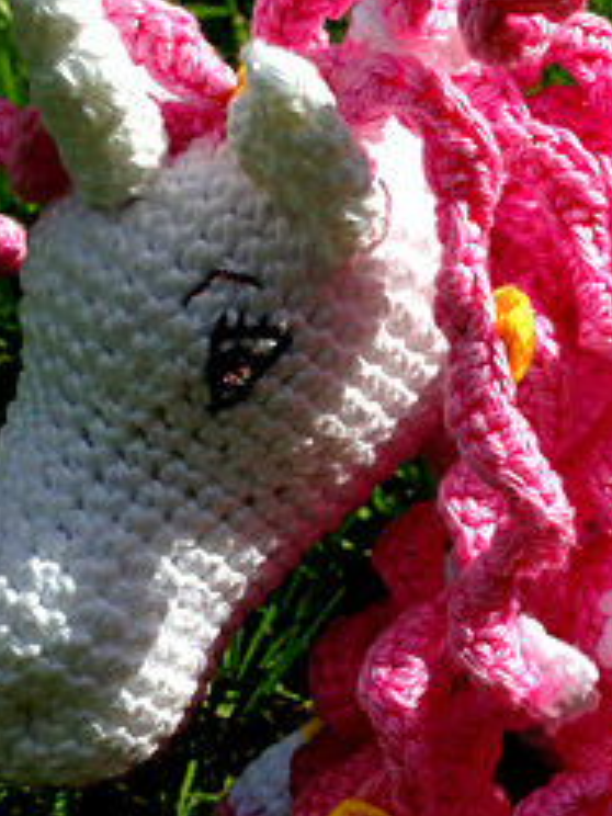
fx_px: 2004
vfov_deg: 23.0
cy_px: 507
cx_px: 556
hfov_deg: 17.1
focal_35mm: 85
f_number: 2.4
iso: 50
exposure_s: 1/3012
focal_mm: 4.12
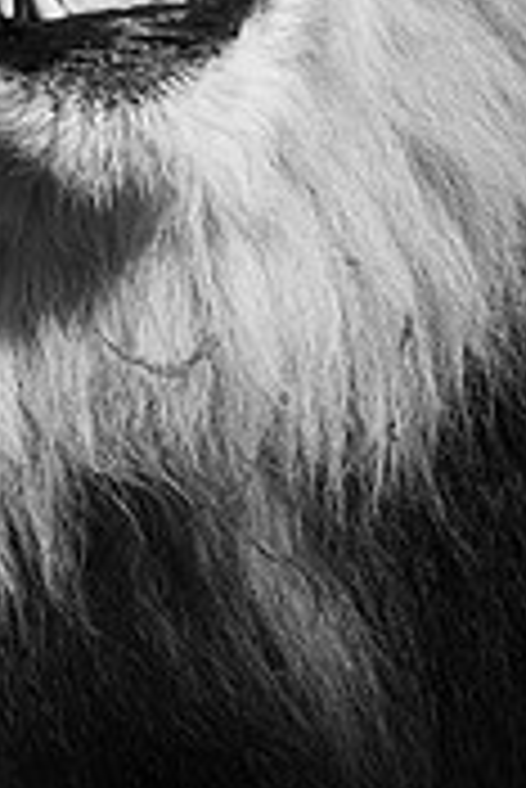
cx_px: 9
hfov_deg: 0.9
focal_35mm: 1541
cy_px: -72
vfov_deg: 1.3
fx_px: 33704
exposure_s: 1/1000
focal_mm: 600
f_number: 6.3
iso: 400
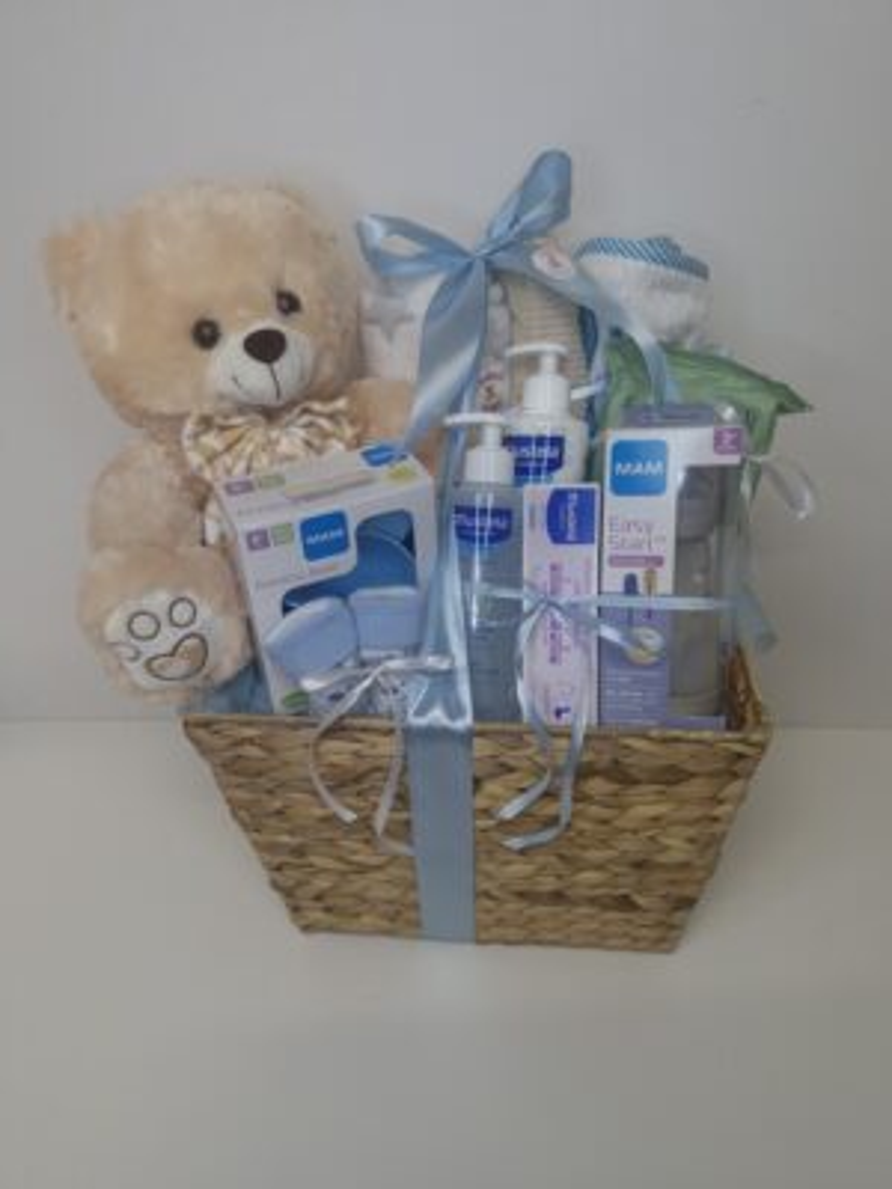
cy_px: 594
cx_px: 446
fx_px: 790
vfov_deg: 73.9
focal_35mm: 23
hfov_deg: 58.9
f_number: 1.8
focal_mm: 5.54
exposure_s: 1/100
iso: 100
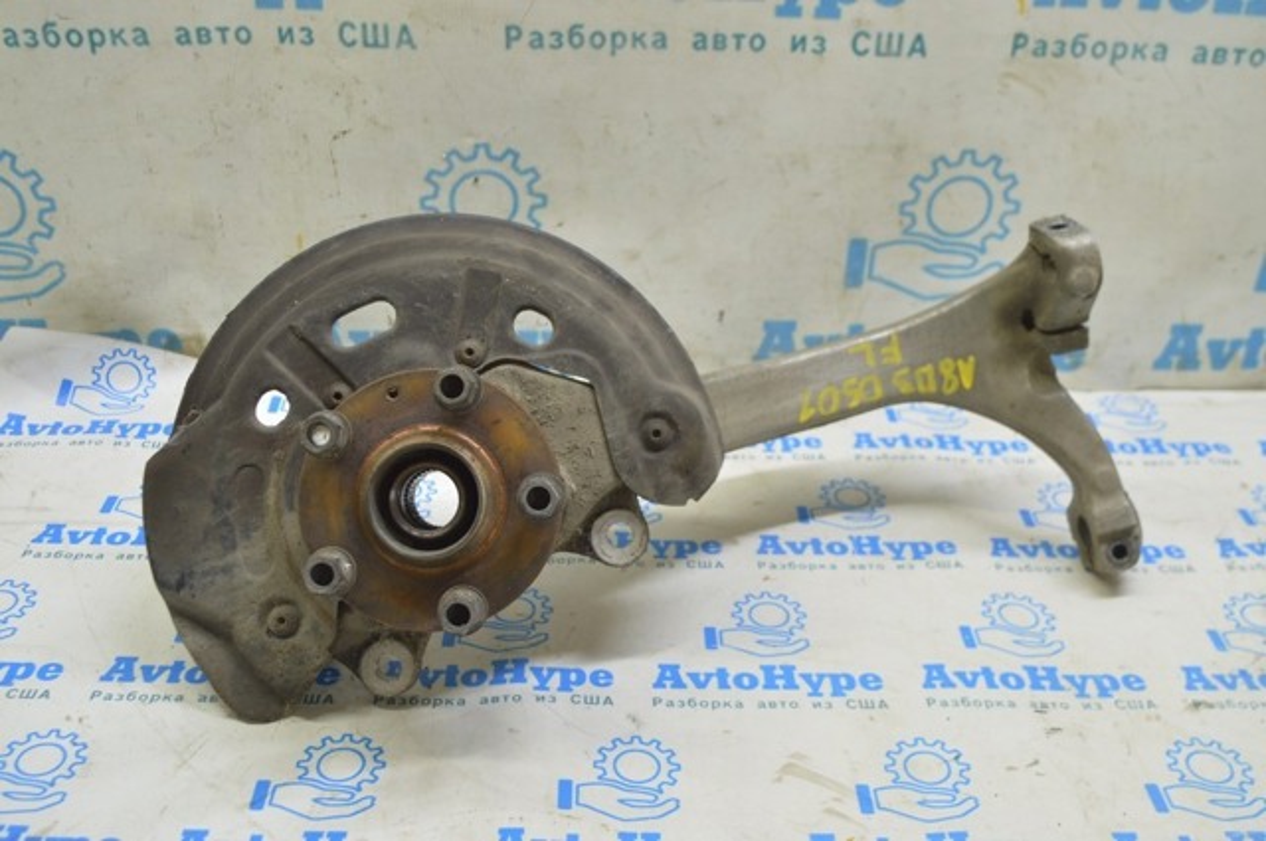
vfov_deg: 34.1
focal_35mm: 39
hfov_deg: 49.6
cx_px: 633
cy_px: 420
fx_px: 1370
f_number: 5.6
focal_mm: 26
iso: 400
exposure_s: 1/20
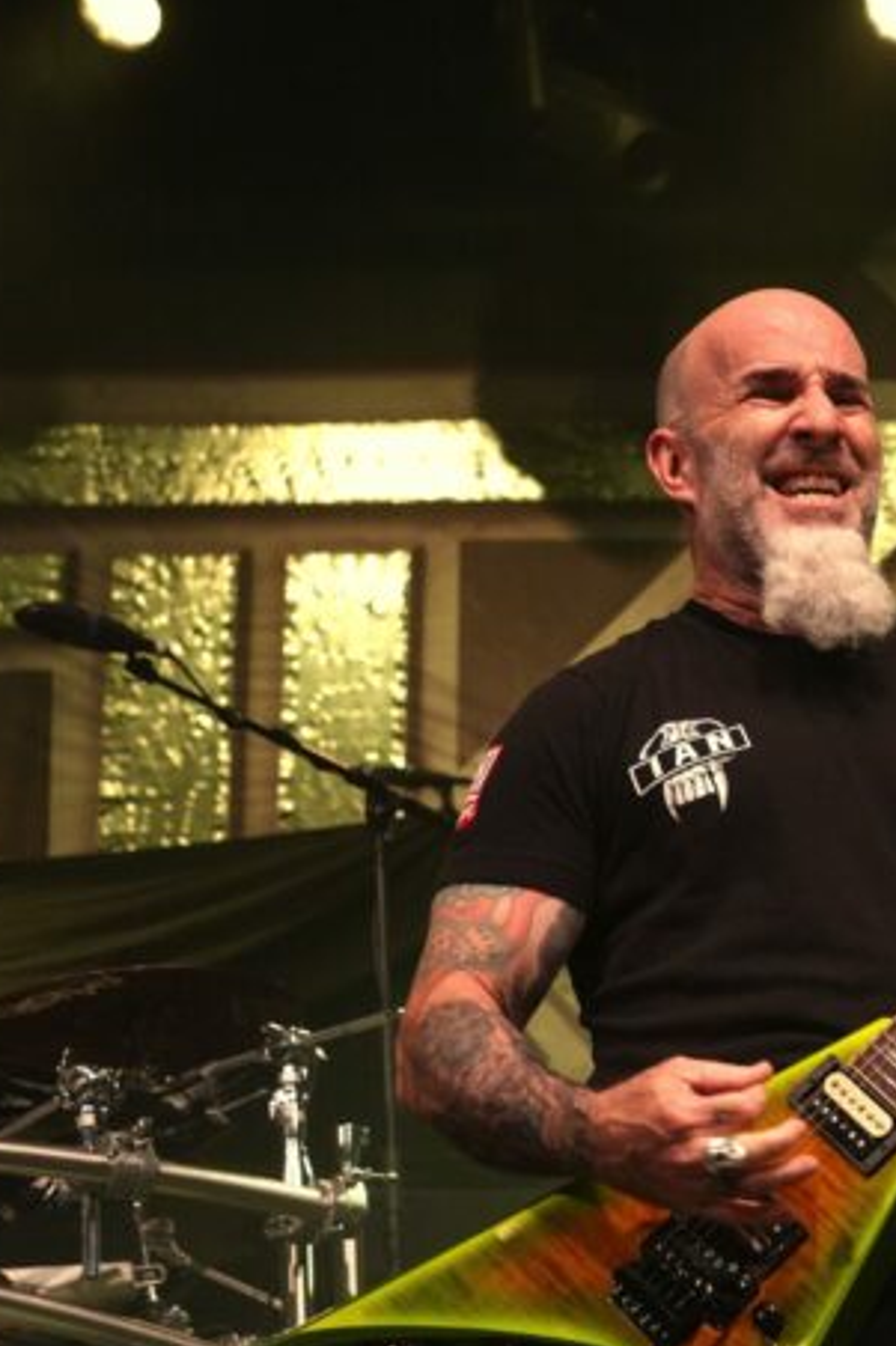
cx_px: 813
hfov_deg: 13.3
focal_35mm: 102
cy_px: 756
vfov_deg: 20.0
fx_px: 3811
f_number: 4.5
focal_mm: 40
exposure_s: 1/160
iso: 3200
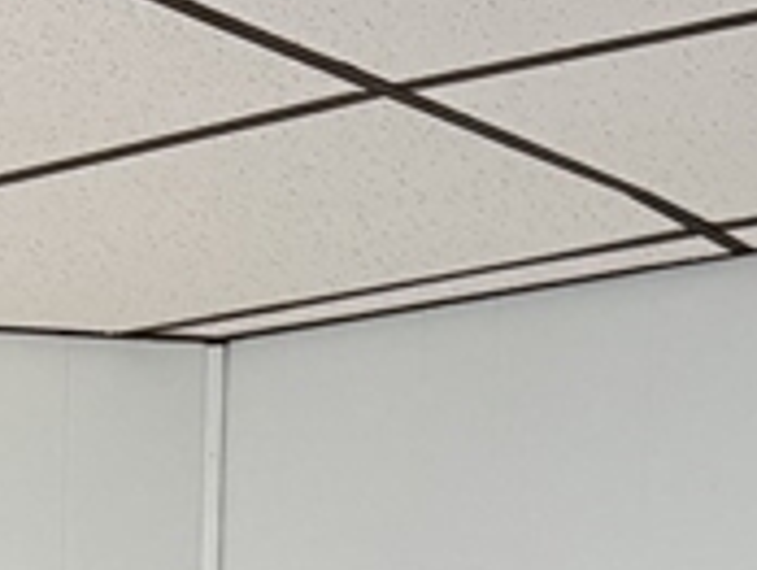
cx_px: 26
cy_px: 1436
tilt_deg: -8.6
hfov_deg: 13.8
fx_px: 3088
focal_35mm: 141
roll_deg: -0.1
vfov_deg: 9.3
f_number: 1.78
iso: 200
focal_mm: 6.76
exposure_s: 1/120
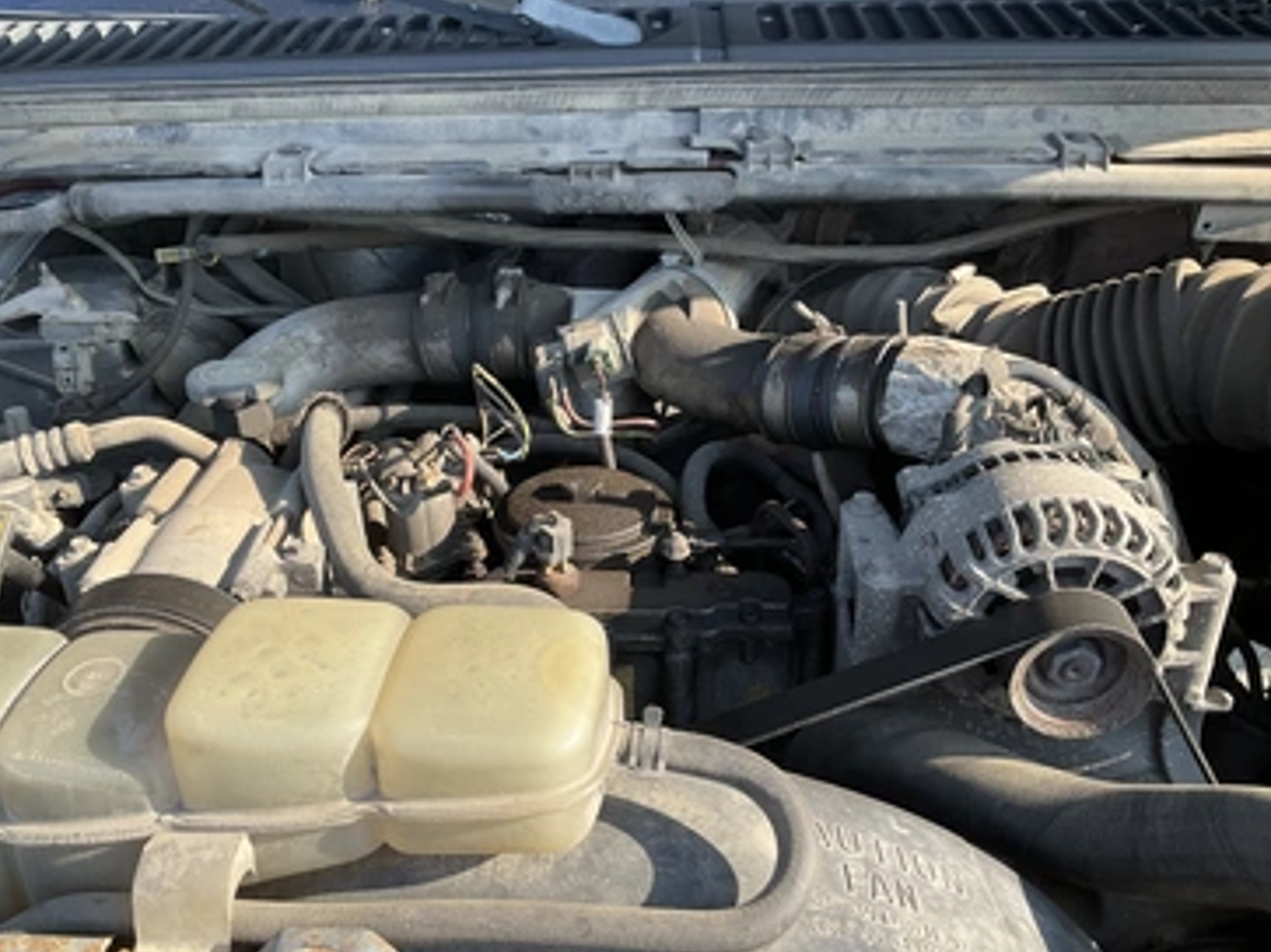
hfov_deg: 56.8
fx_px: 1175
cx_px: 585
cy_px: 500
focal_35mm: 32
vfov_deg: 44.1
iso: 25
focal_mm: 3
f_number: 1.8
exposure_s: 1/348
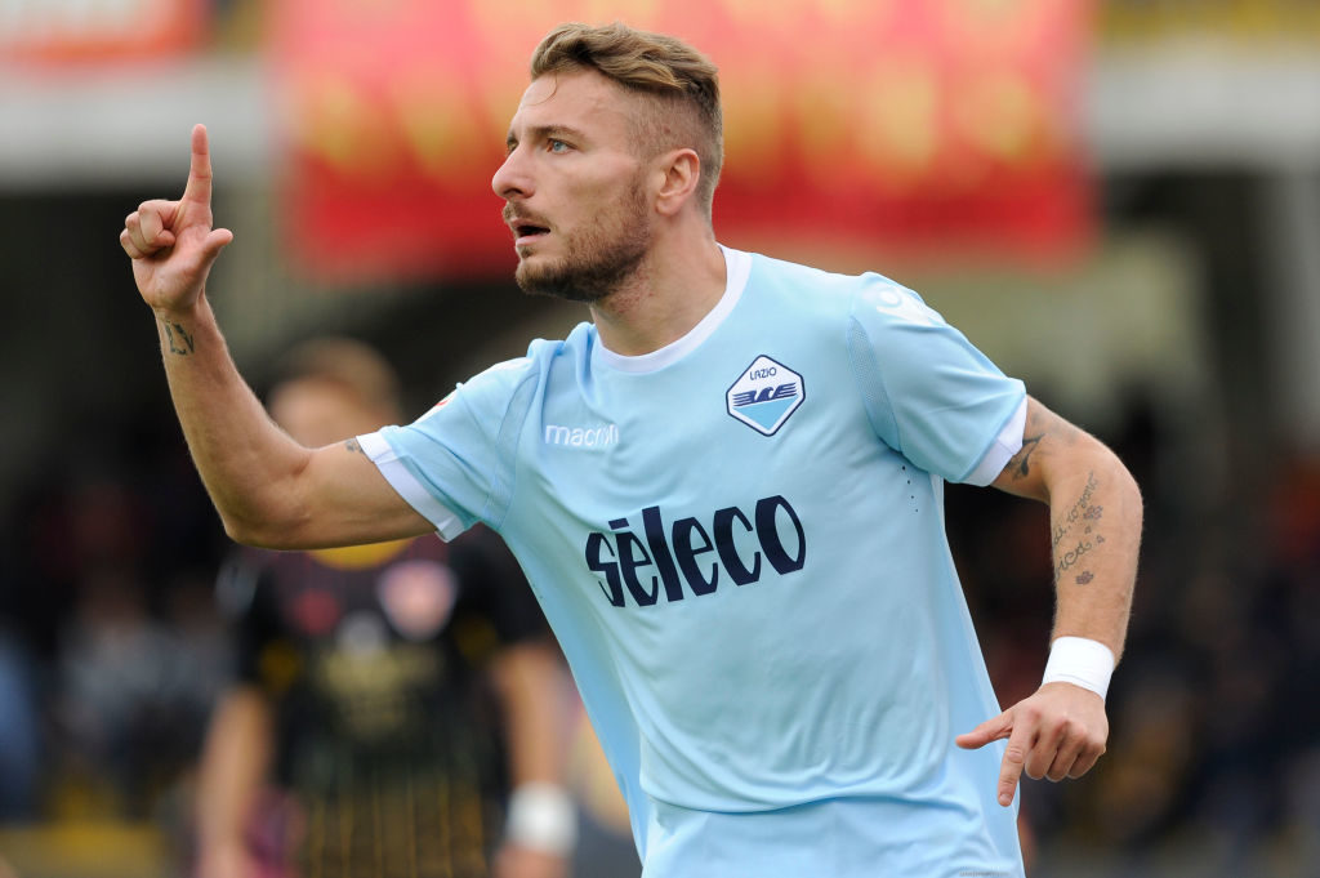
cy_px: 439
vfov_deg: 3.4
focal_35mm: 400
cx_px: 660
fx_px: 14655
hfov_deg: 5.2
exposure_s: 1/1250
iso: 640
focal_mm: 400
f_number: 4
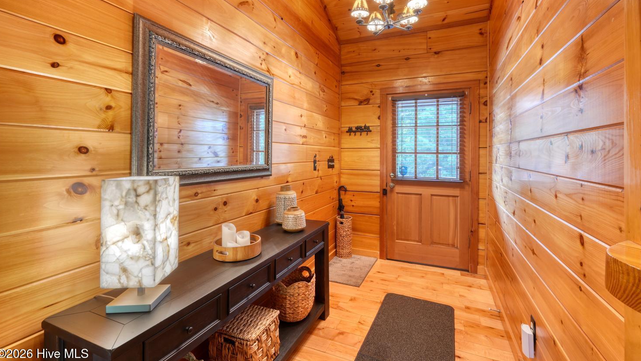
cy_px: 156
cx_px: 321
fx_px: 272
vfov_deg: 66.8
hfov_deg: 99.4
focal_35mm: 16
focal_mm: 10
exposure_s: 1.3
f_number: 8
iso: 100
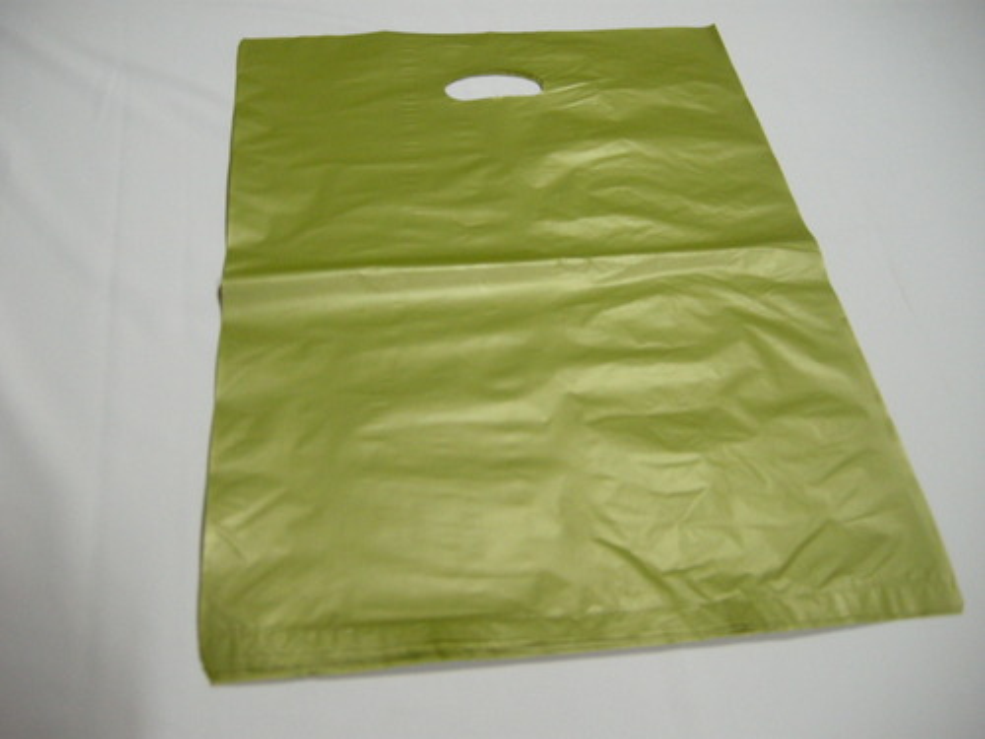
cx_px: 492
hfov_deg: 52.6
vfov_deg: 40.7
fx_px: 996
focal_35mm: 35
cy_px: 370
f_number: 2.7
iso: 400
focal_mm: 7.5
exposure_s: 1/32
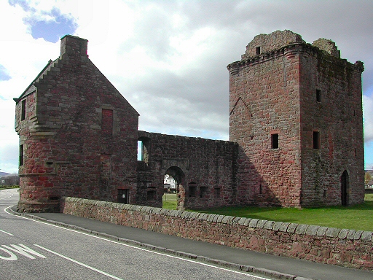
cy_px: 140
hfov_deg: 49.0
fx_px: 409
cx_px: 186
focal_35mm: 38
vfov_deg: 37.7
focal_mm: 8
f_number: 7.6
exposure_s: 1/208
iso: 100
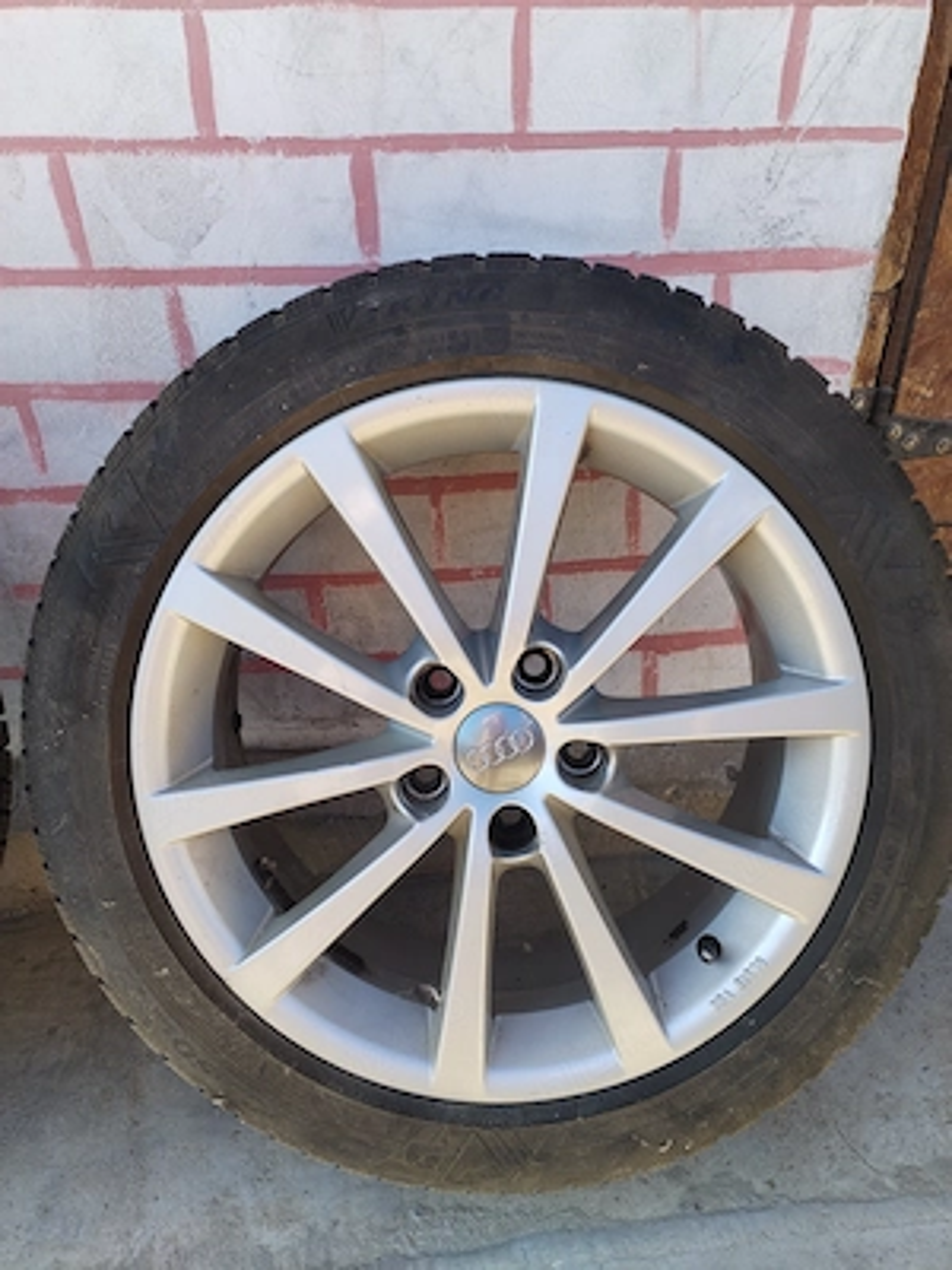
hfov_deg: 48.2
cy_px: 635
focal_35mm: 29
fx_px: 1063
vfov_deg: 61.7
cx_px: 476
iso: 100
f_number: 1.8
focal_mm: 4.75
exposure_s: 1/199
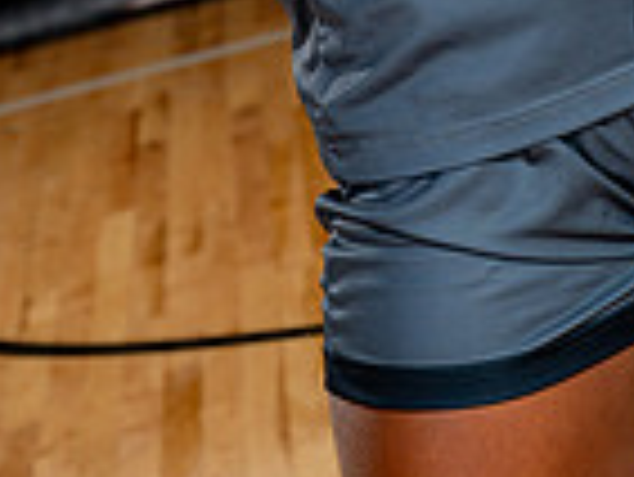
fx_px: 3941
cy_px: -504
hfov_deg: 9.2
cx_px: 333
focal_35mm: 215
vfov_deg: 6.7
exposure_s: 1/250
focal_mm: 70
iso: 200
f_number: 5.6
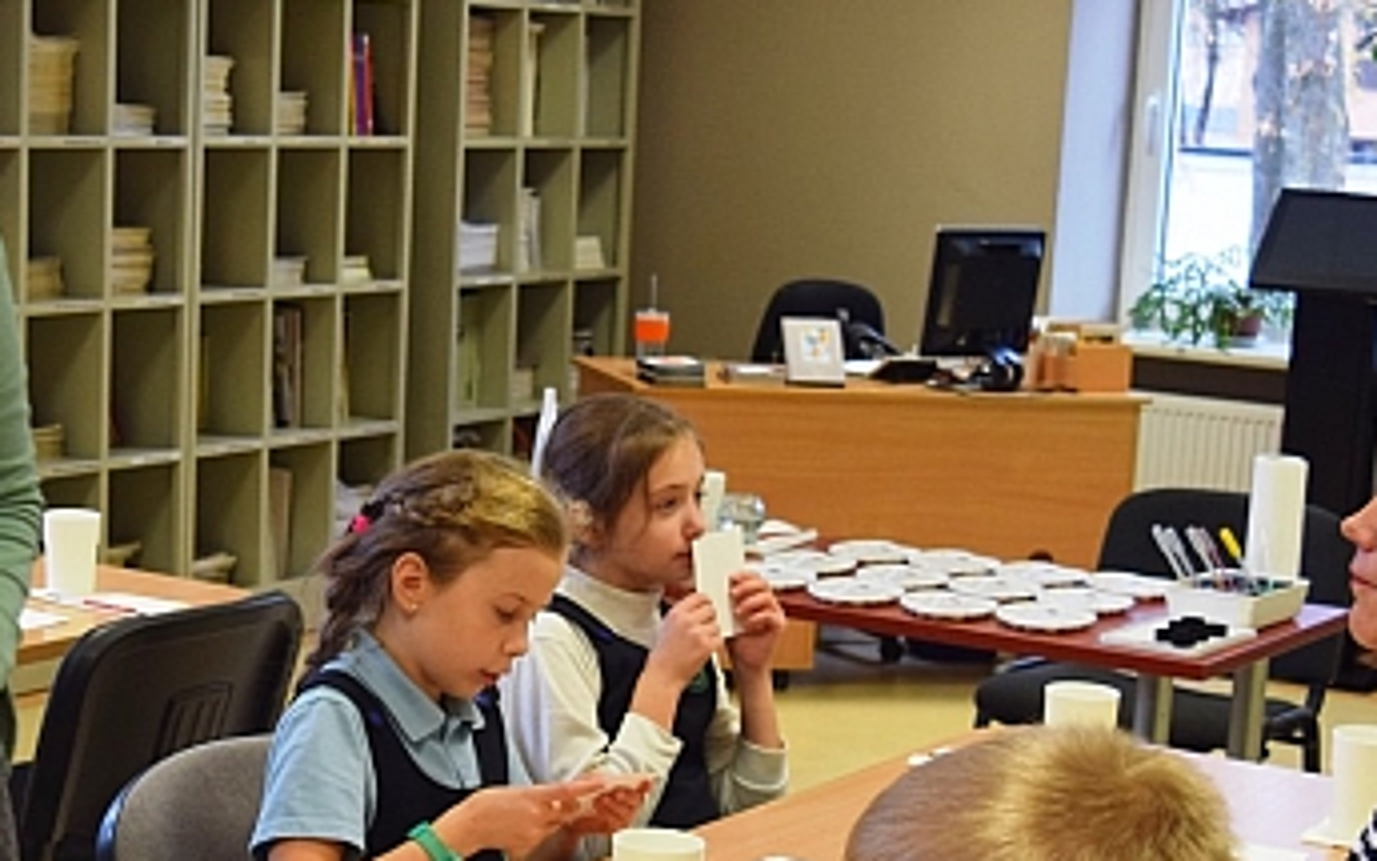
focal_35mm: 81
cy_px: 629
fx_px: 3040
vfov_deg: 16.0
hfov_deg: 25.3
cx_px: 404
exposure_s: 1/60
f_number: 4
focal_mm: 26
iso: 400
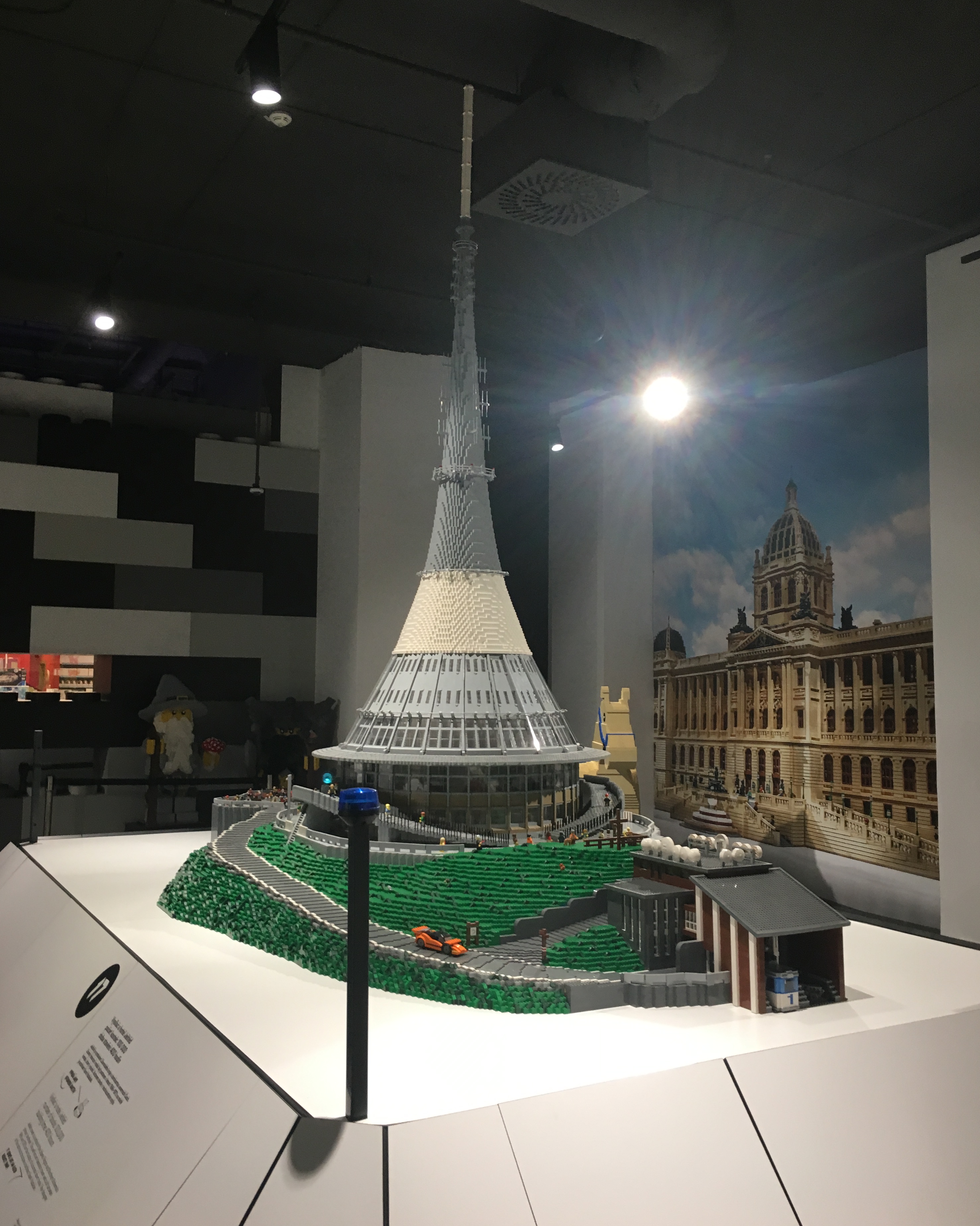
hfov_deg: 47.1
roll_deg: +0.8
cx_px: 487
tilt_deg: +1.3
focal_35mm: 31
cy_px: 592
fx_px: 1124
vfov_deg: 57.2
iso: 50
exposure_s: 1/33
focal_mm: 4.15
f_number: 2.2
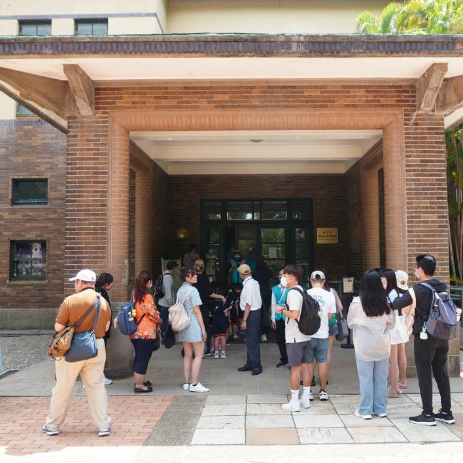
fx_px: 556
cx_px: 256
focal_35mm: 37
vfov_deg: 45.2
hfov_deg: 45.2
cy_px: 225
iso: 100
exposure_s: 1/80
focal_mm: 17
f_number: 6.3
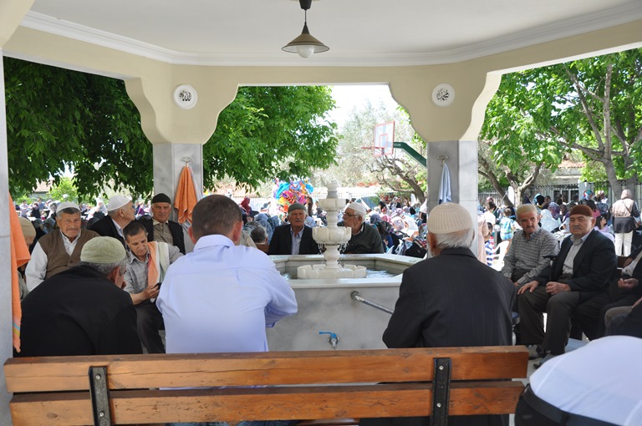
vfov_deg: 35.4
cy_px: 213
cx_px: 321
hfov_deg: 51.3
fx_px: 668
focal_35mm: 38
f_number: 7.1
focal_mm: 25
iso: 200
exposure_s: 1/200
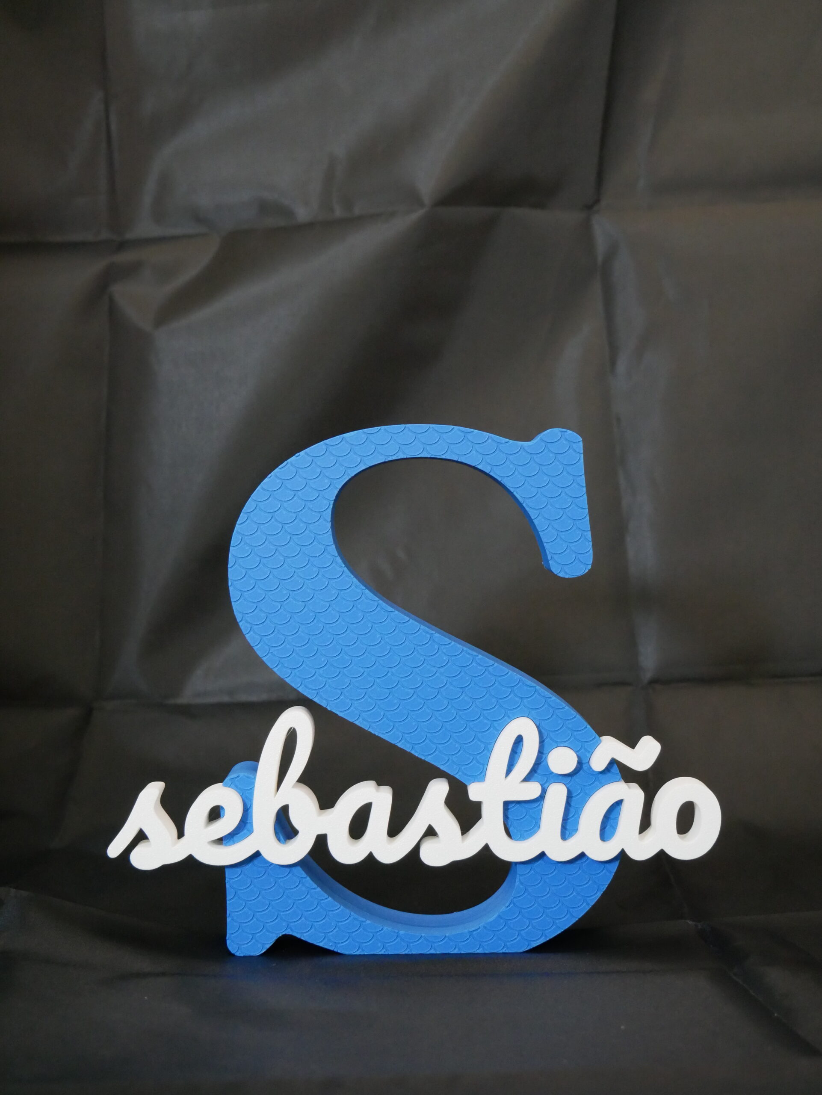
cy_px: 548
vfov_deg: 34.3
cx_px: 411
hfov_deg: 26.1
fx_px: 1772
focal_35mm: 56
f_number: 4.7
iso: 3200
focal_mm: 28
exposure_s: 1/60
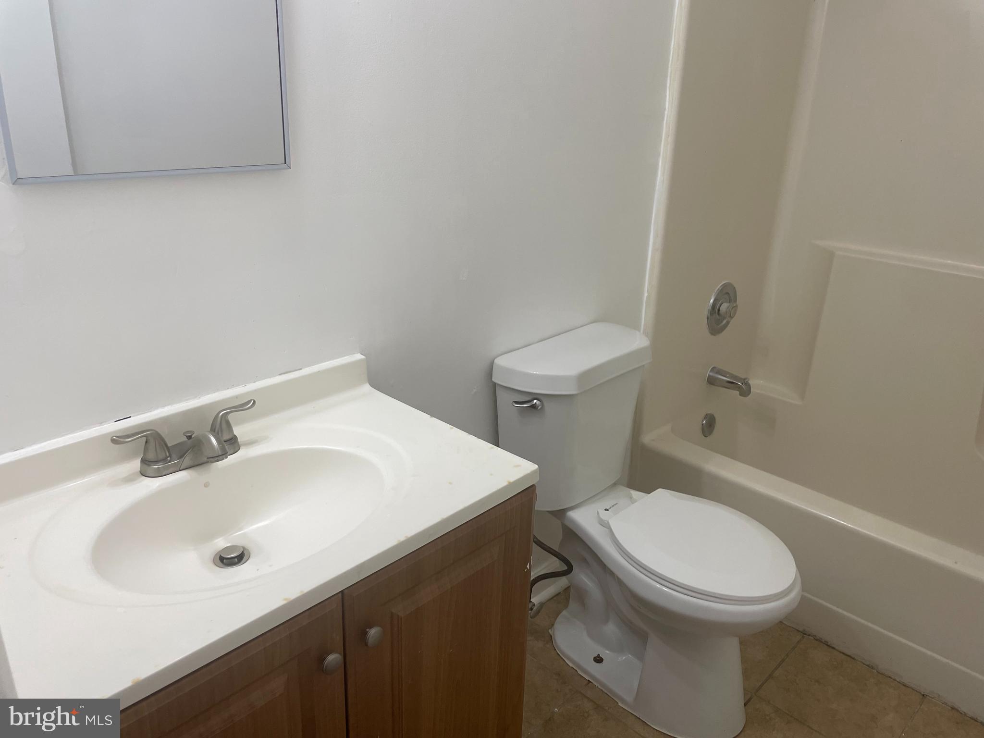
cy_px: 369
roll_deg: -1.6
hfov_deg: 67.3
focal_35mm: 26
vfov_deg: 53.1
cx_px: 492
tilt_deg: -21.9
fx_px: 739
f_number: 1.6
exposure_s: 1/120
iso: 80
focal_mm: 4.2
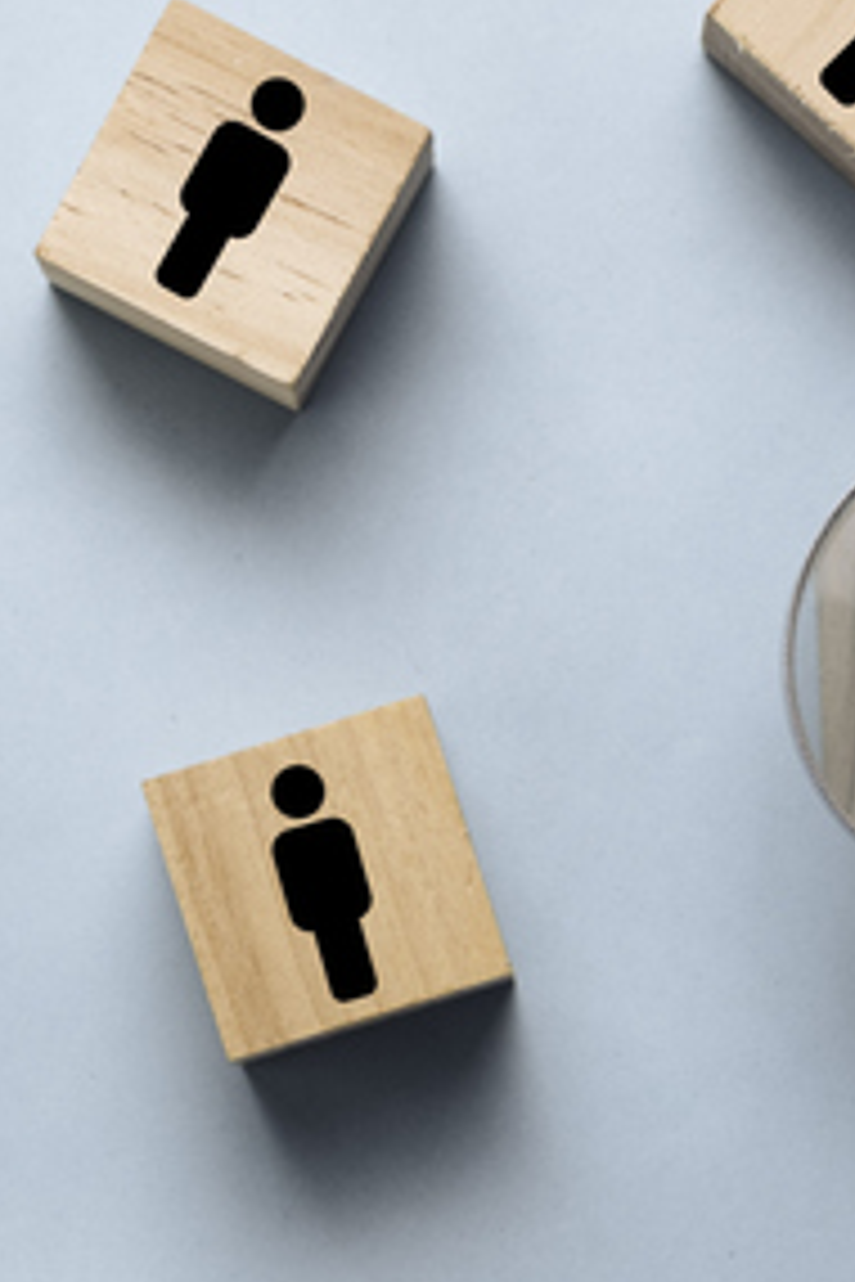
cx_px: 220
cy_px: 924
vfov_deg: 9.0
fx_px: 8157
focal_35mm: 229
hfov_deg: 6.0
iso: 100
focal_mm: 60
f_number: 4.5
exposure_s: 1/100
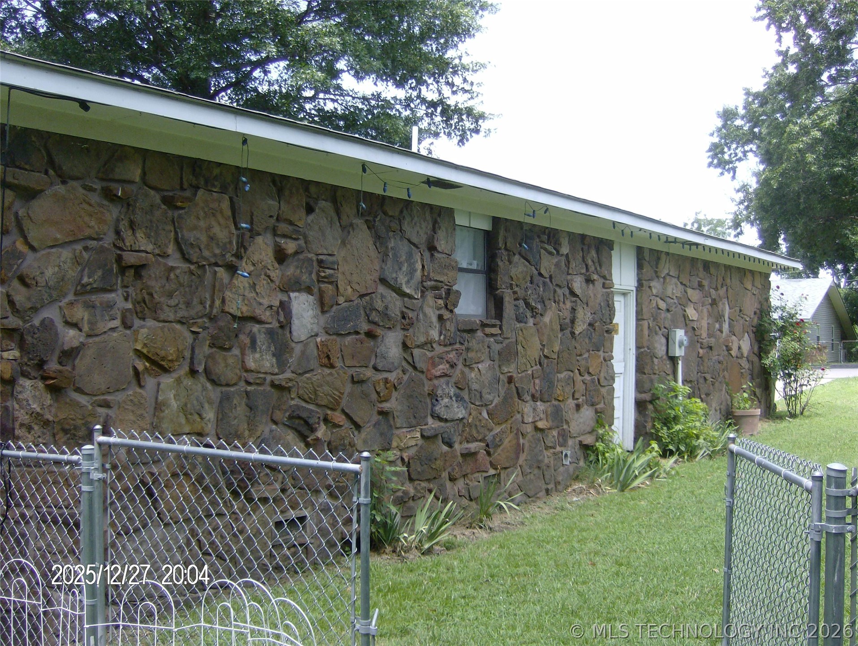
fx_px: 893
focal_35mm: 36
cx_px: 429
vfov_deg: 39.7
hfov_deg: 51.3
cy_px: 323
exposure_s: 1/412
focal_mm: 6
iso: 100
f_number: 2.8
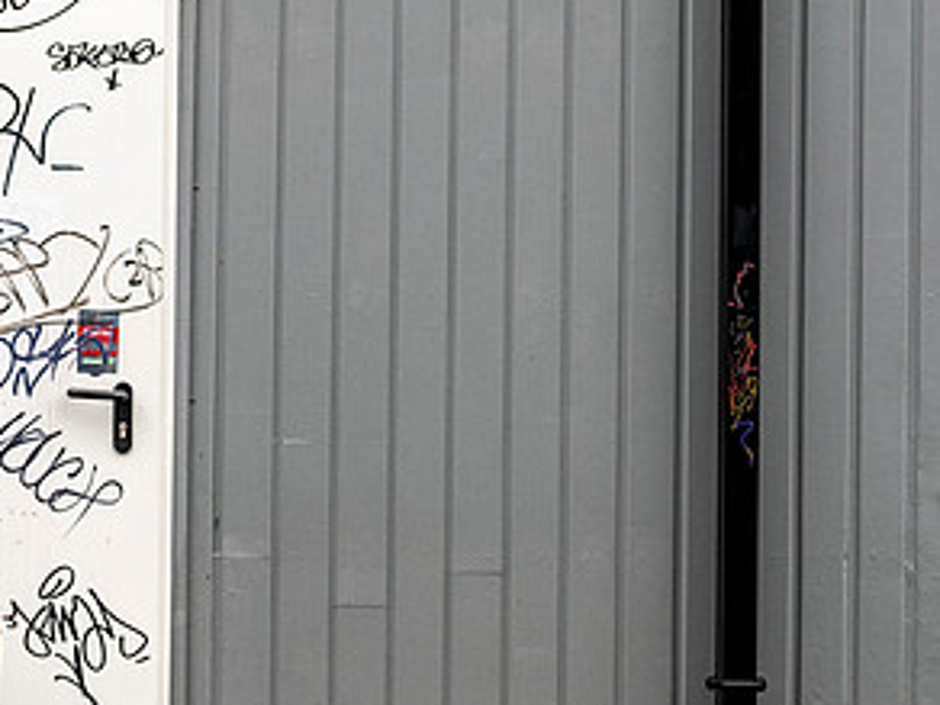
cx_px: 183
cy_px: 243
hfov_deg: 18.9
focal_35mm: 103
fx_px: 2797
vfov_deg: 14.3
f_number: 4.5
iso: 800
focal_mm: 35.8
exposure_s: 1/600
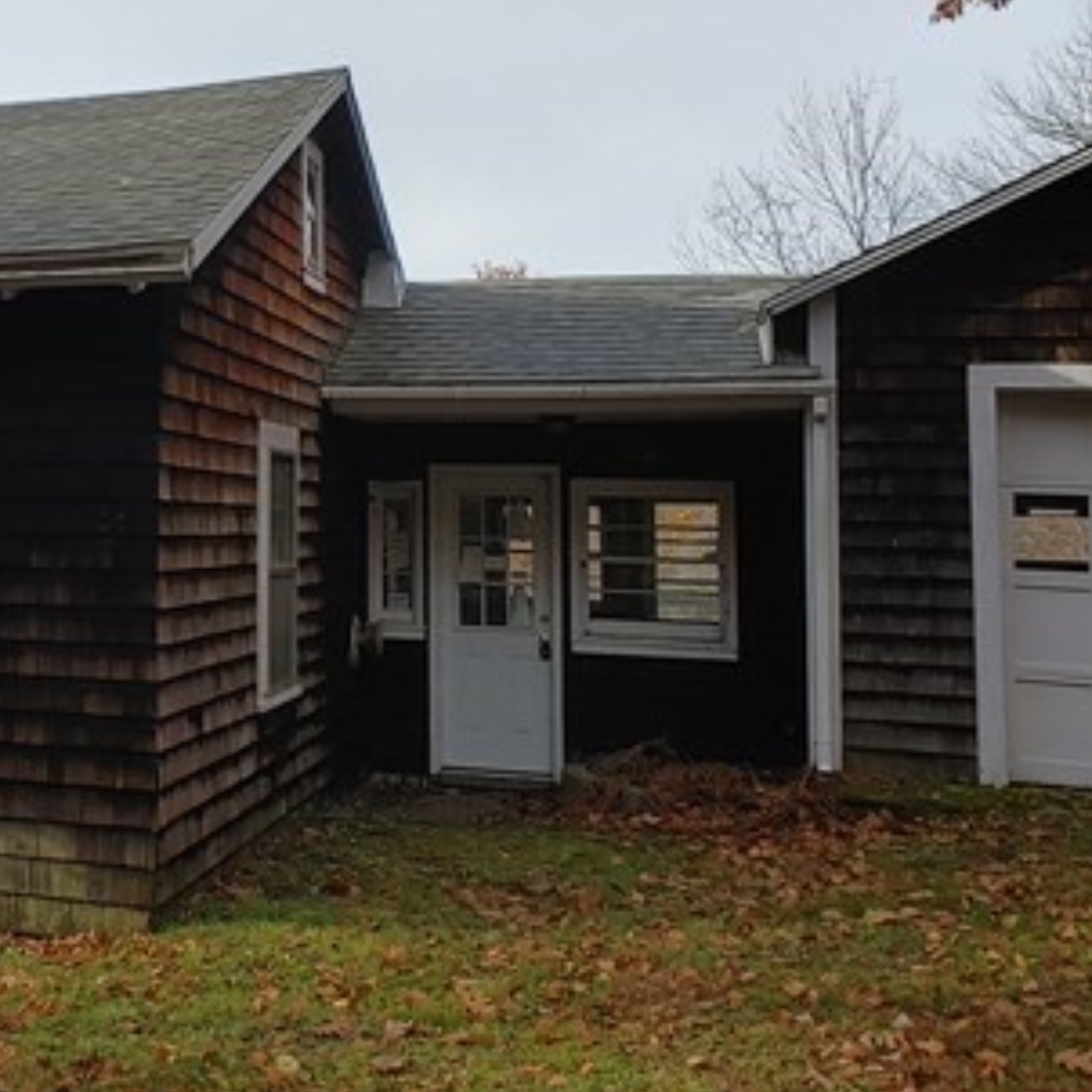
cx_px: 36
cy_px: 394
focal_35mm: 45
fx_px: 1606
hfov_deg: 34.6
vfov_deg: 37.3
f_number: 1.9
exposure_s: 1/735
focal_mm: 1.78
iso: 50
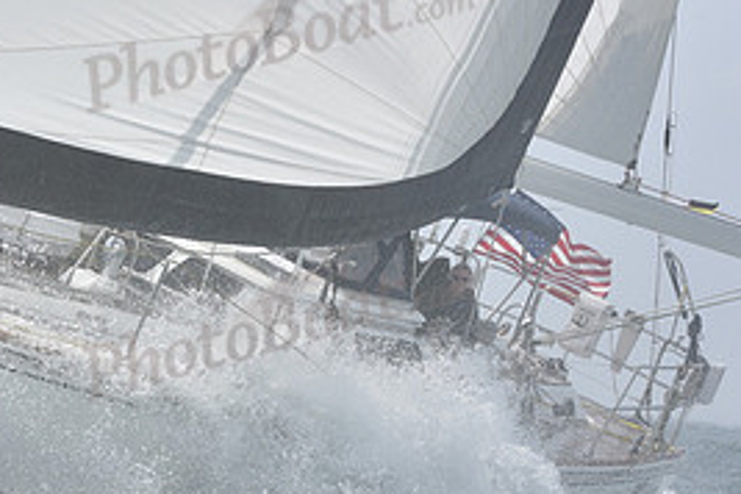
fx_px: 3128
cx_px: -58
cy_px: 223
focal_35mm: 152
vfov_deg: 9.0
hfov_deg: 13.3
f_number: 13
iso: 320
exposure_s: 1/800
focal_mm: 70
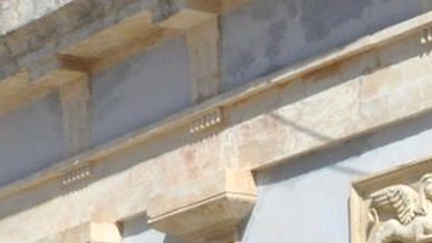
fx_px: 2922
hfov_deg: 8.4
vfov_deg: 4.8
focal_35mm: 255
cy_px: 266
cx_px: 395
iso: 1250
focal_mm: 26
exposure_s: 1/320
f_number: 18
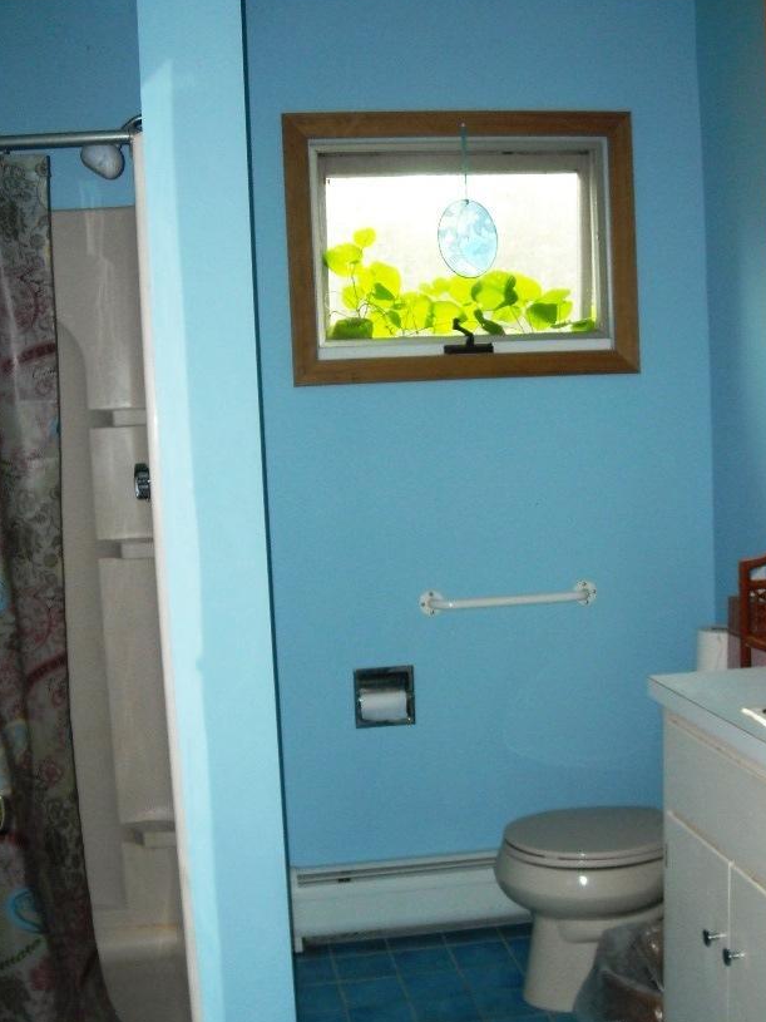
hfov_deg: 32.9
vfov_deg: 42.8
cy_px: 608
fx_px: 1299
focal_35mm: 44
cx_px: 356
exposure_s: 1/60
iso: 200
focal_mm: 5.7
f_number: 2.8
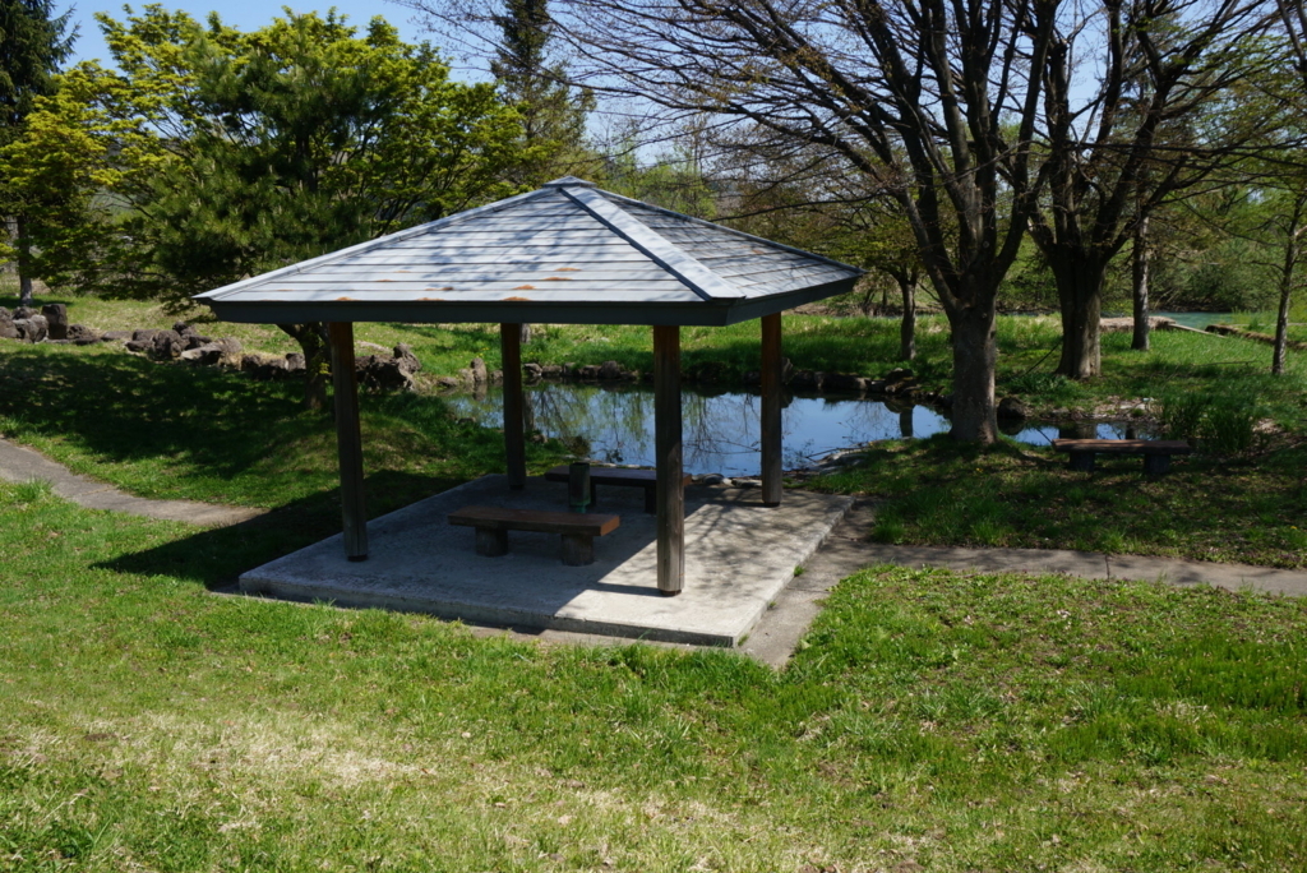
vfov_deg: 43.7
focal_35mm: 30
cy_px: 436
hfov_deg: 61.9
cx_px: 654
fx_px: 1090
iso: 100
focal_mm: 20
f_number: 13
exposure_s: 1/100
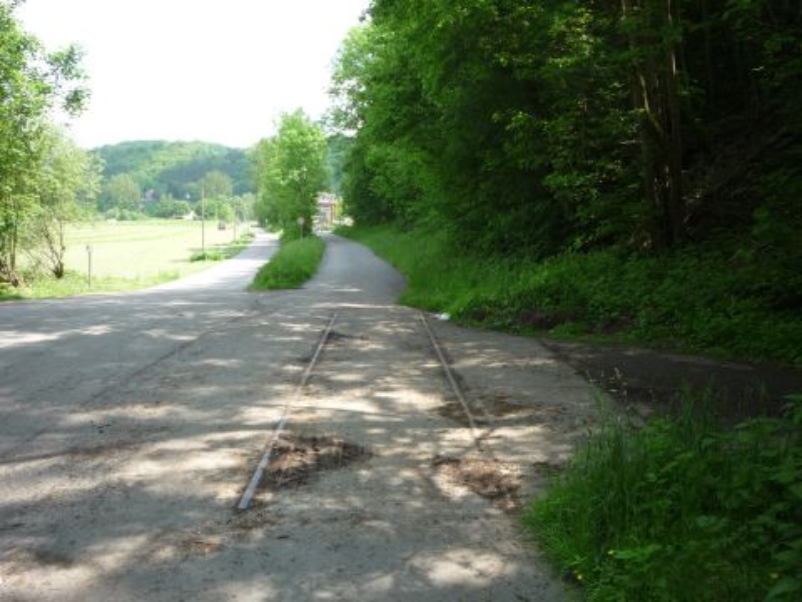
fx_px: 741
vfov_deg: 44.2
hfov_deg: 56.8
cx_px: 401
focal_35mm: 32
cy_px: 301
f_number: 4
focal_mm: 5.2
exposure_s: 1/125
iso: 100
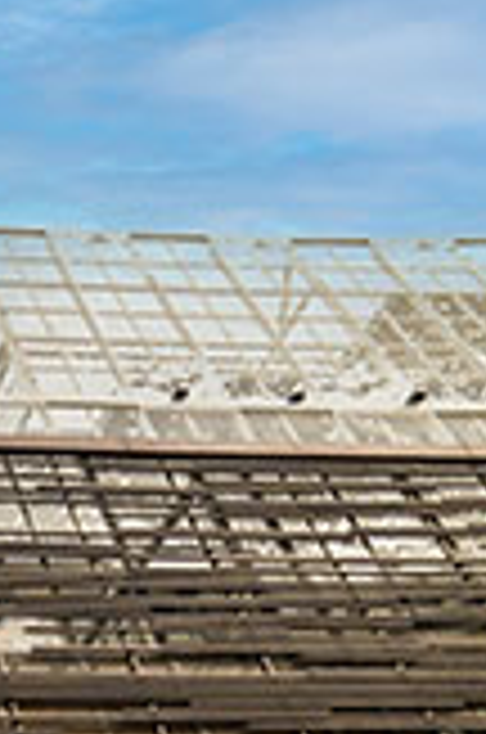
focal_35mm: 43
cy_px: 736
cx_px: -378
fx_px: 874
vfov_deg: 39.9
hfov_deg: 21.3
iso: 160
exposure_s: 1/640
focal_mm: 14
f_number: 4
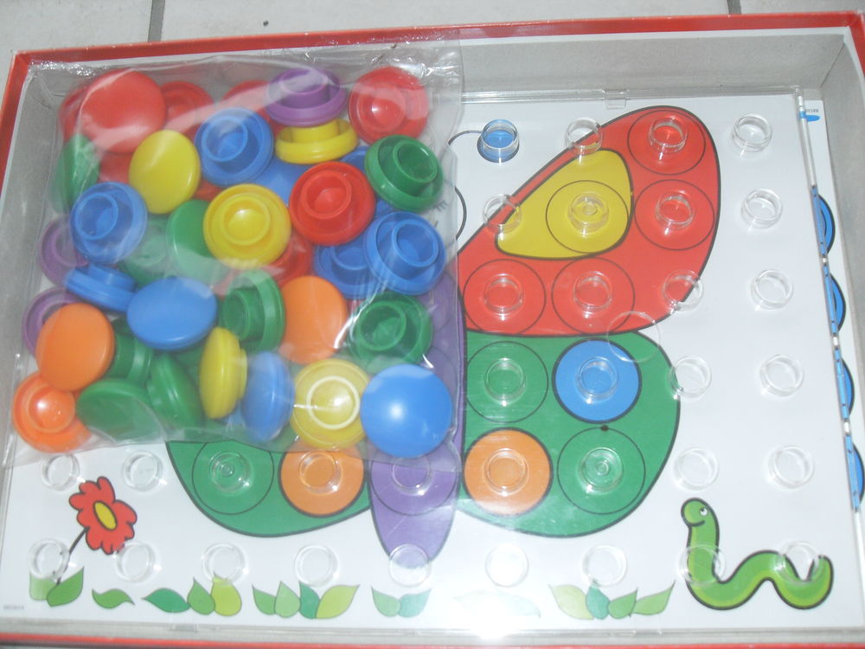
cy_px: 324
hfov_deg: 50.1
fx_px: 925
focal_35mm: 37
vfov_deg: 38.7
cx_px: 432
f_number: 2.8
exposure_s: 1/45
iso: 100
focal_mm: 6.3
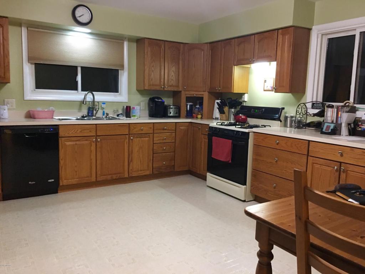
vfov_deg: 48.2
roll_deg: -1.8
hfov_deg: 61.7
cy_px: 137
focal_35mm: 29
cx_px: 182
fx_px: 306
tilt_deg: -6.1
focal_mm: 4.15
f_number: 2.2
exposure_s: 1/4
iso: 50
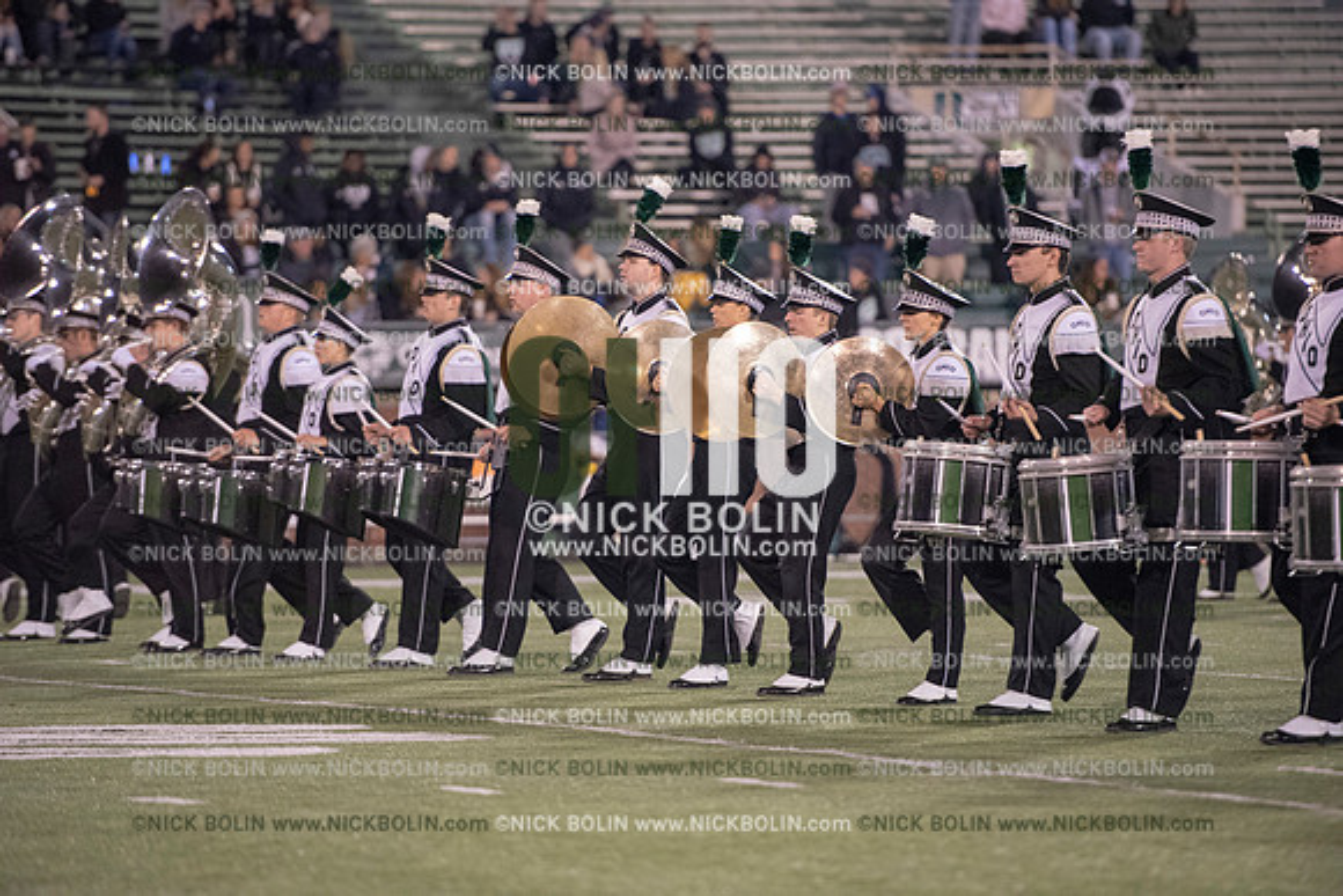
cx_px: 672
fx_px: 7463
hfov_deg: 10.3
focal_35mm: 200
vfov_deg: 6.9
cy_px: 448
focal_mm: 200
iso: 5000
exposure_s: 1/1250
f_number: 3.2
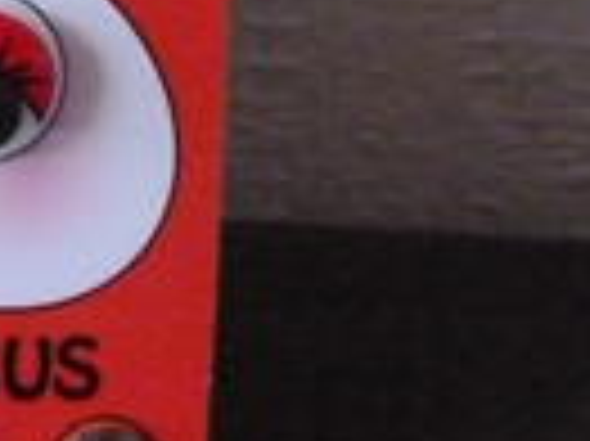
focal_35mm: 96
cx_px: -221
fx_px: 1635
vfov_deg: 15.3
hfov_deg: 18.7
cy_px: 146
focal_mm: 5
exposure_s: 1/15
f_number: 3.1
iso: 1600
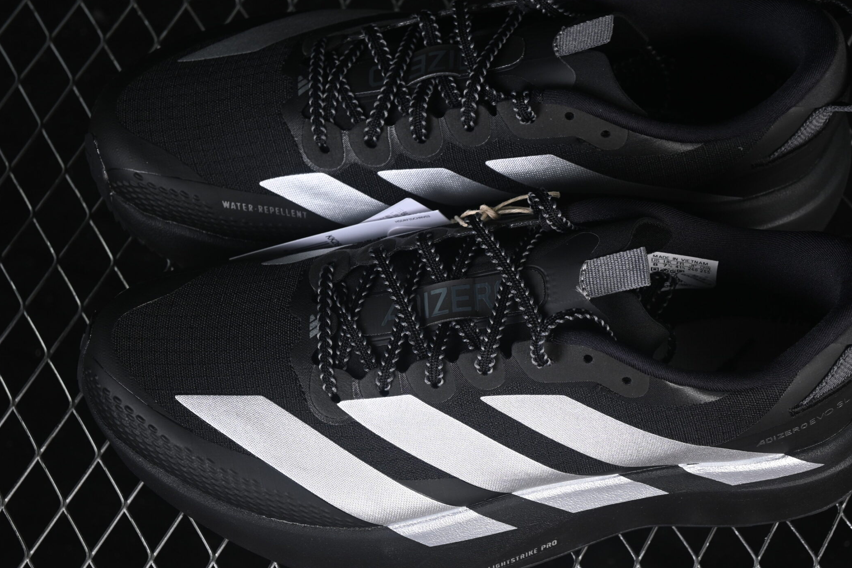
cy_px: 278
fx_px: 2177
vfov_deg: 14.9
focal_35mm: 92
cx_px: 488
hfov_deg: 22.1
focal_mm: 50
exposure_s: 1/60
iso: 160
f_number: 6.3
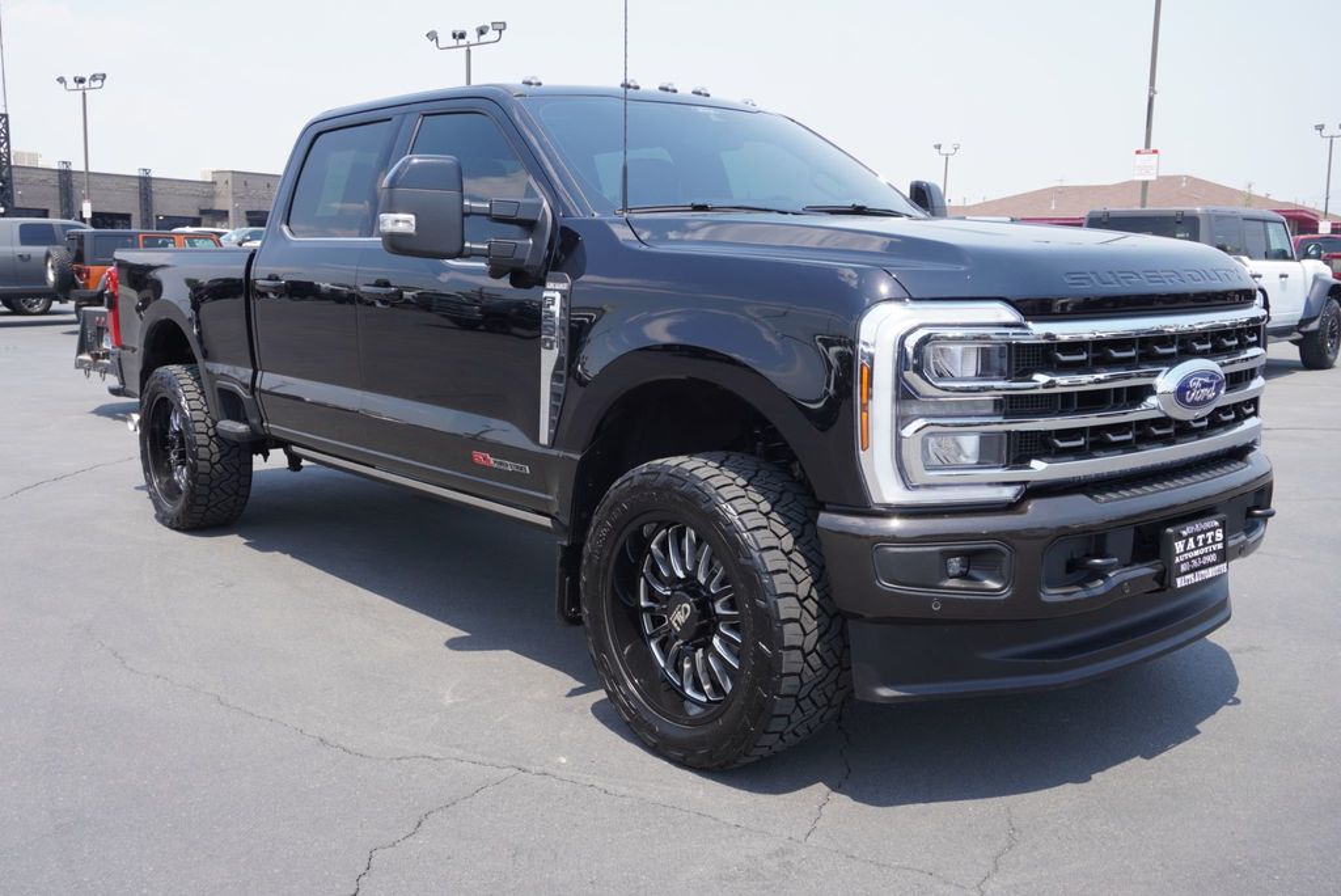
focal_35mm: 33
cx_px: 670
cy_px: 448
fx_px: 1230
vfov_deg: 40.0
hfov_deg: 57.2
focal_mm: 22
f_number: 7.1
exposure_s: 1/160
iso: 100
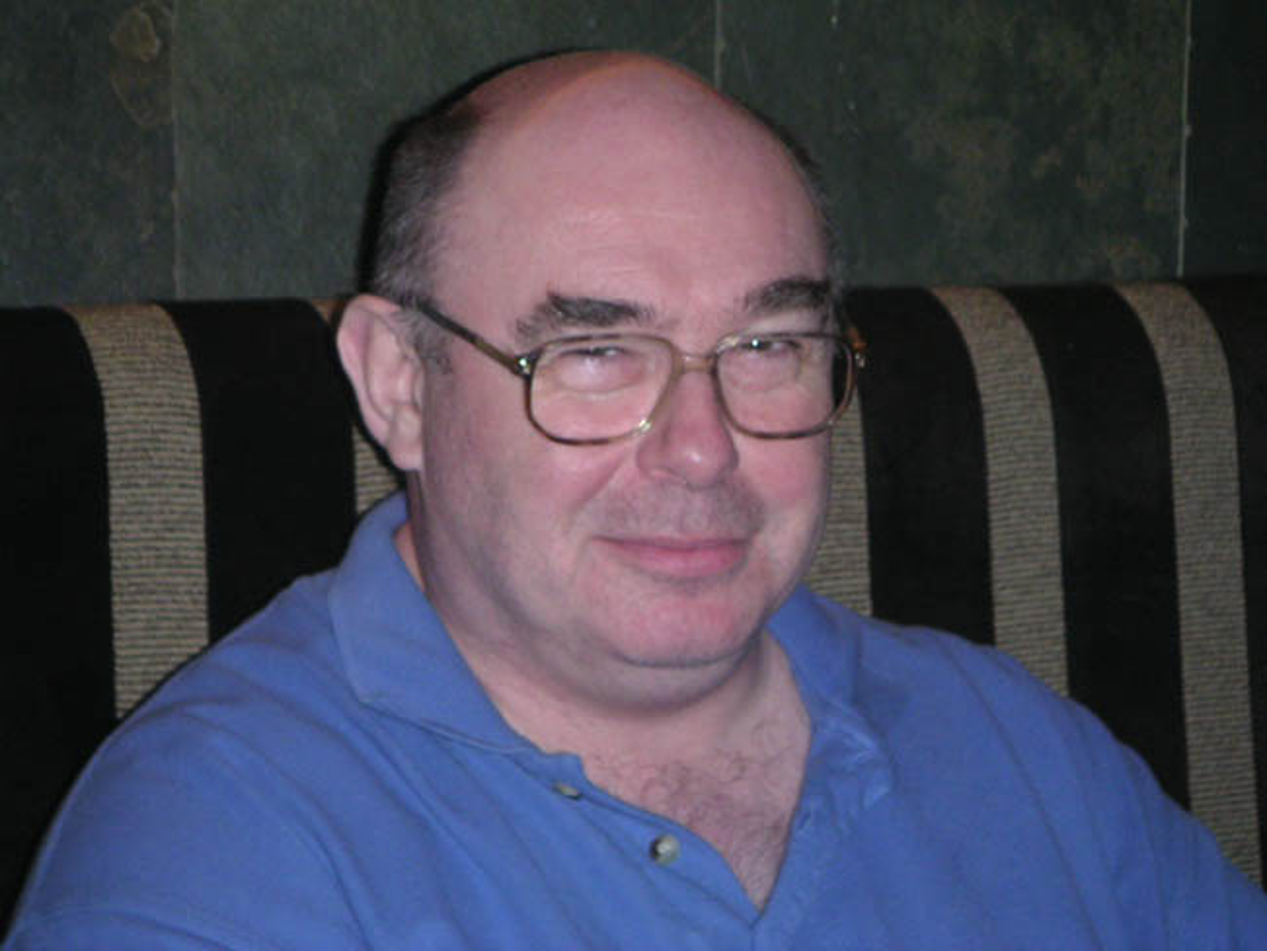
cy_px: 476
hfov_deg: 17.7
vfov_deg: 13.3
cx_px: 634
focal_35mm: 111
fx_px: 4064
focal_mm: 17.1
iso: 160
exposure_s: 1/111
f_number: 3.6
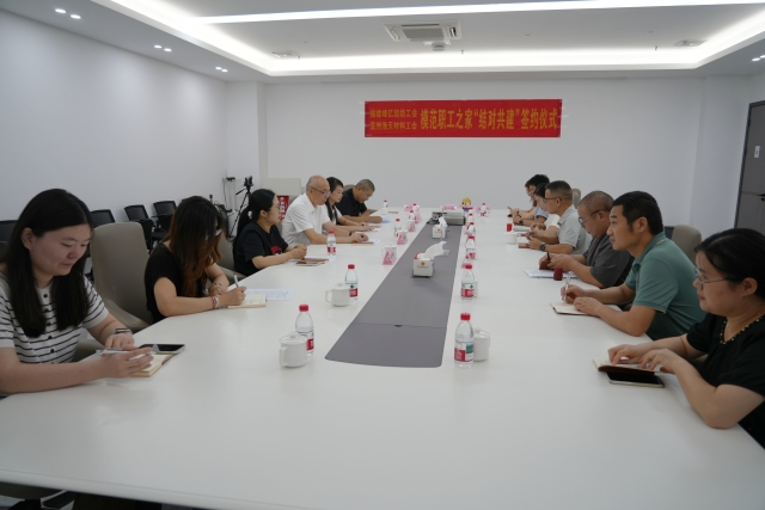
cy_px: 255
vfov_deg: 53.2
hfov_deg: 73.7
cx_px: 382
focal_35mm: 24
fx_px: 510
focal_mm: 24
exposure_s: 1/125
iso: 400
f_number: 4
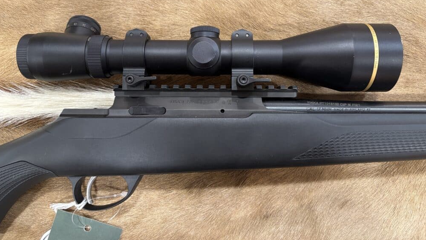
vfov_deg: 40.0
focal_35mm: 29
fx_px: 328
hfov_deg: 66.1
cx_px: 215
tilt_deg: -81.1
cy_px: 93
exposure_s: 1/60
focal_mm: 5.96
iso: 320
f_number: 1.6
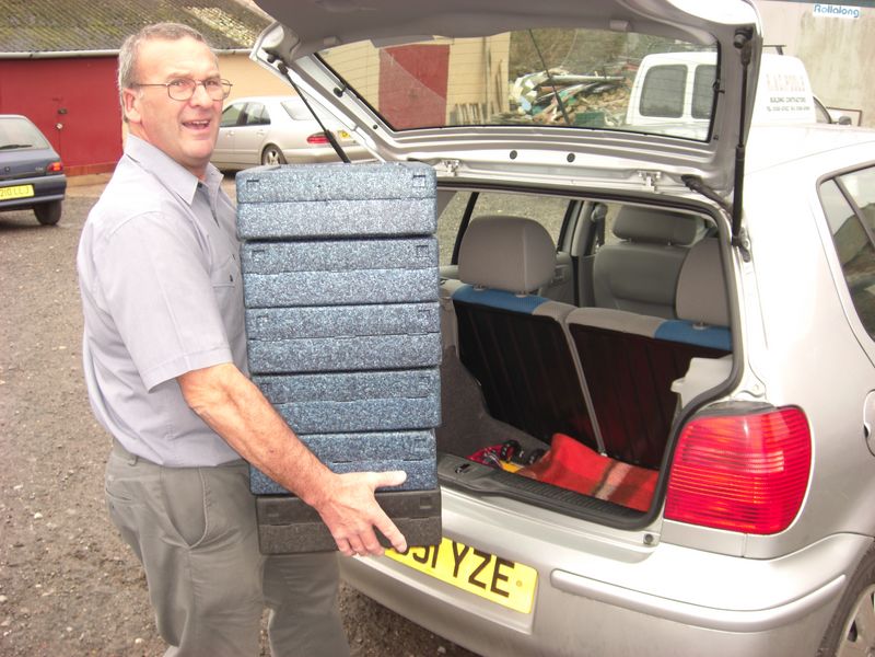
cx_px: 438
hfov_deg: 49.0
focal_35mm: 38
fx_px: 961
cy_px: 328
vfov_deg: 37.7
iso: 100
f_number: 2.8
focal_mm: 7.9
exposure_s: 1/60
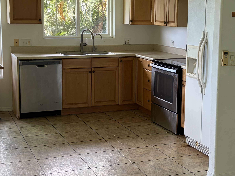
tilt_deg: -7.8
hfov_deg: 30.2
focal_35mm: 64
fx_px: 434
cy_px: 83
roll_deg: -1.6
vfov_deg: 22.9
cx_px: 129
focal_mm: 5.96
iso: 80
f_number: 1.6
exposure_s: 1/121
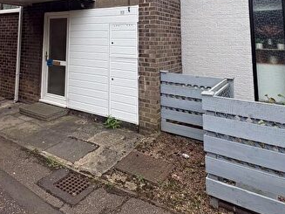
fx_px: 247
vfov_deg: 41.7
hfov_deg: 58.9
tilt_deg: +7.4
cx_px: 100
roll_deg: -0.3
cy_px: 8
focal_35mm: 30
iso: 40
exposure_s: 1/482
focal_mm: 2.22
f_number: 2.2
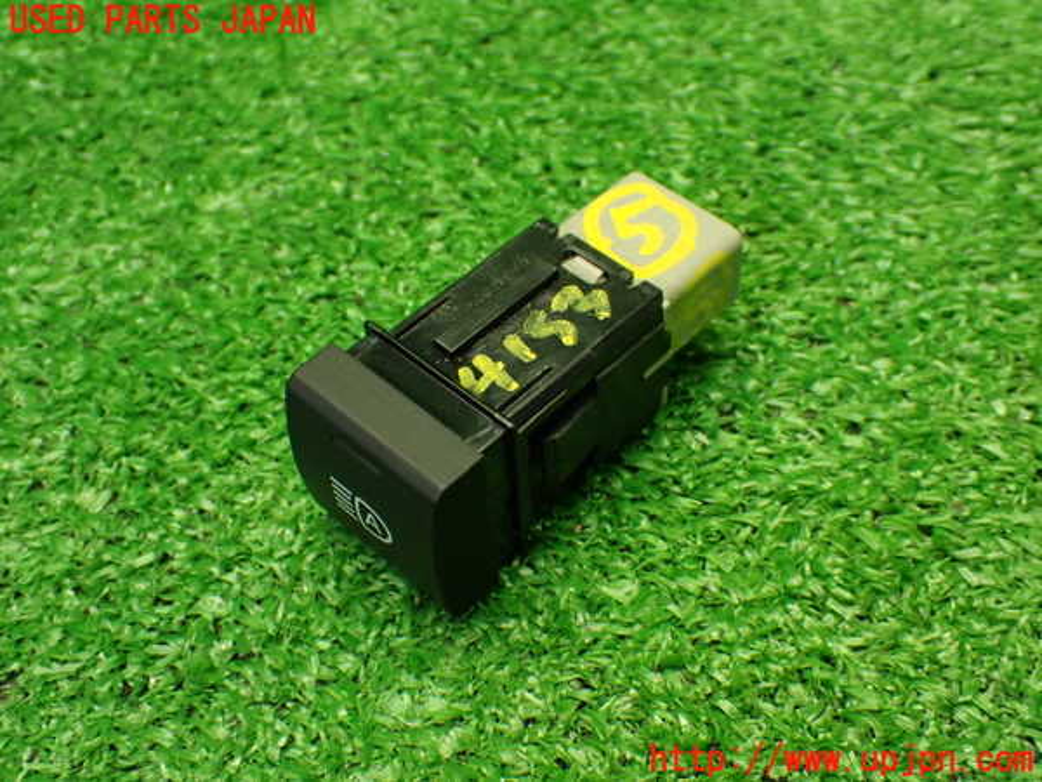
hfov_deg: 40.4
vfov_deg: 30.9
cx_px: 521
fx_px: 1415
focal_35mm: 47
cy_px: 391
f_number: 3.1
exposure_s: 1/80
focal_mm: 8.4
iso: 800
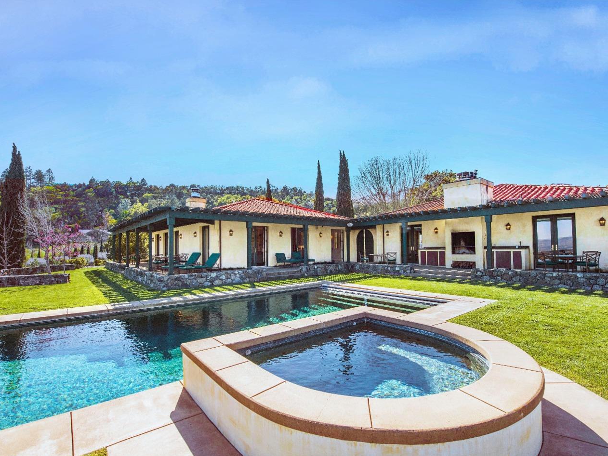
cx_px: 306
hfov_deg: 94.5
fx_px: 281
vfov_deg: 78.1
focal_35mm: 16
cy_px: 240
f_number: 11
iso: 250
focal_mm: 14
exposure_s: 1/500
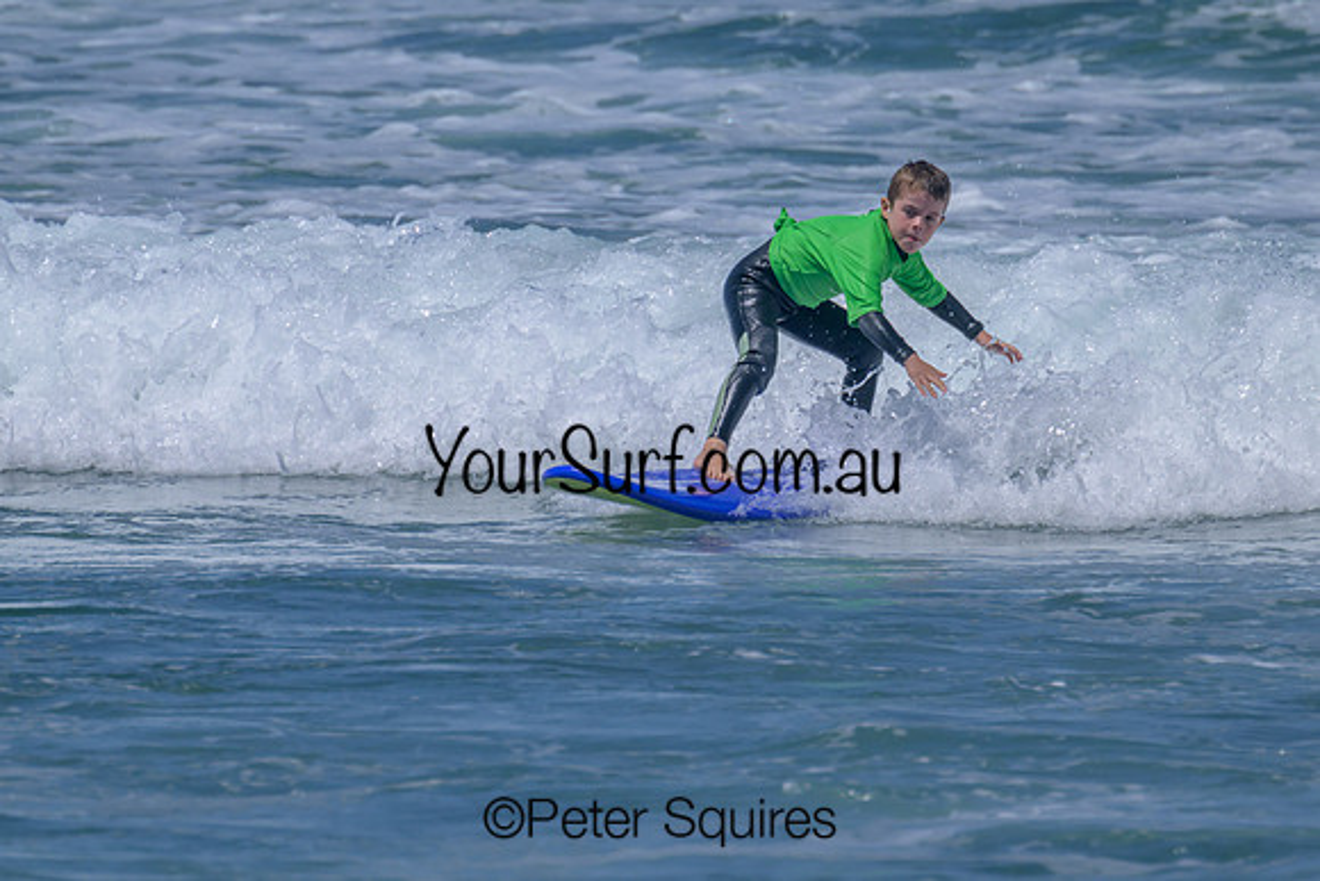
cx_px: 667
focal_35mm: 984
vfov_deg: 1.4
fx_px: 36091
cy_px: 368
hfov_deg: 2.1
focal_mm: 800
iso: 500
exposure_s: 1/2000
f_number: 11
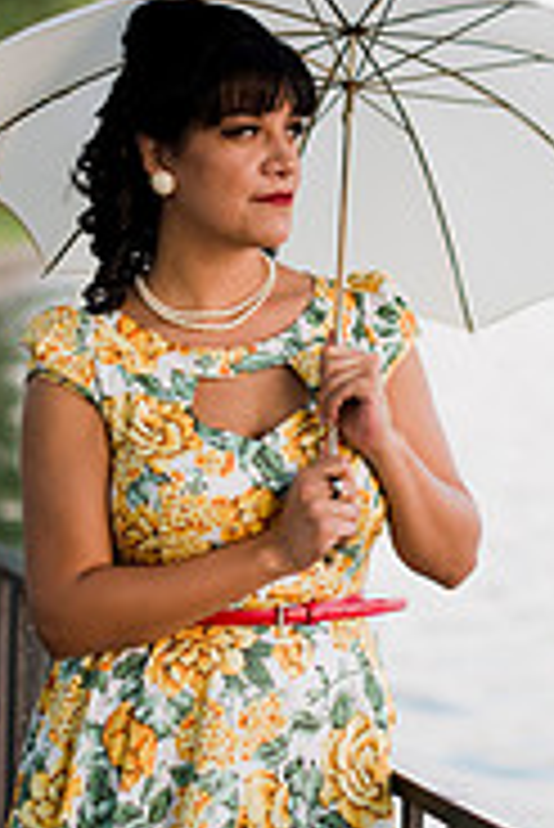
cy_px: 266
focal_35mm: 122
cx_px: 356
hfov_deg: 11.2
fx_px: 2811
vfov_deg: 16.7
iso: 200
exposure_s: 1/250
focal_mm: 50
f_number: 2
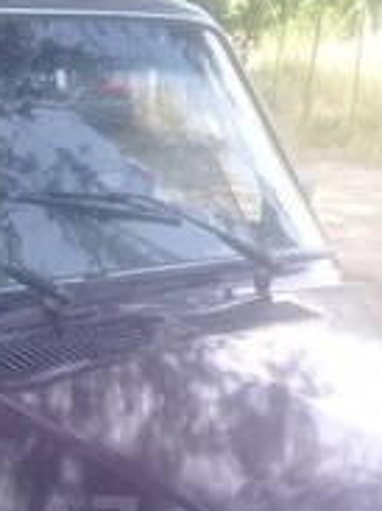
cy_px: 528
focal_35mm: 84
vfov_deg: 22.3
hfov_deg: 16.8
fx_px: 1237
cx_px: -75
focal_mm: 3.3
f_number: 2.2
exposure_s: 1/123
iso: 50
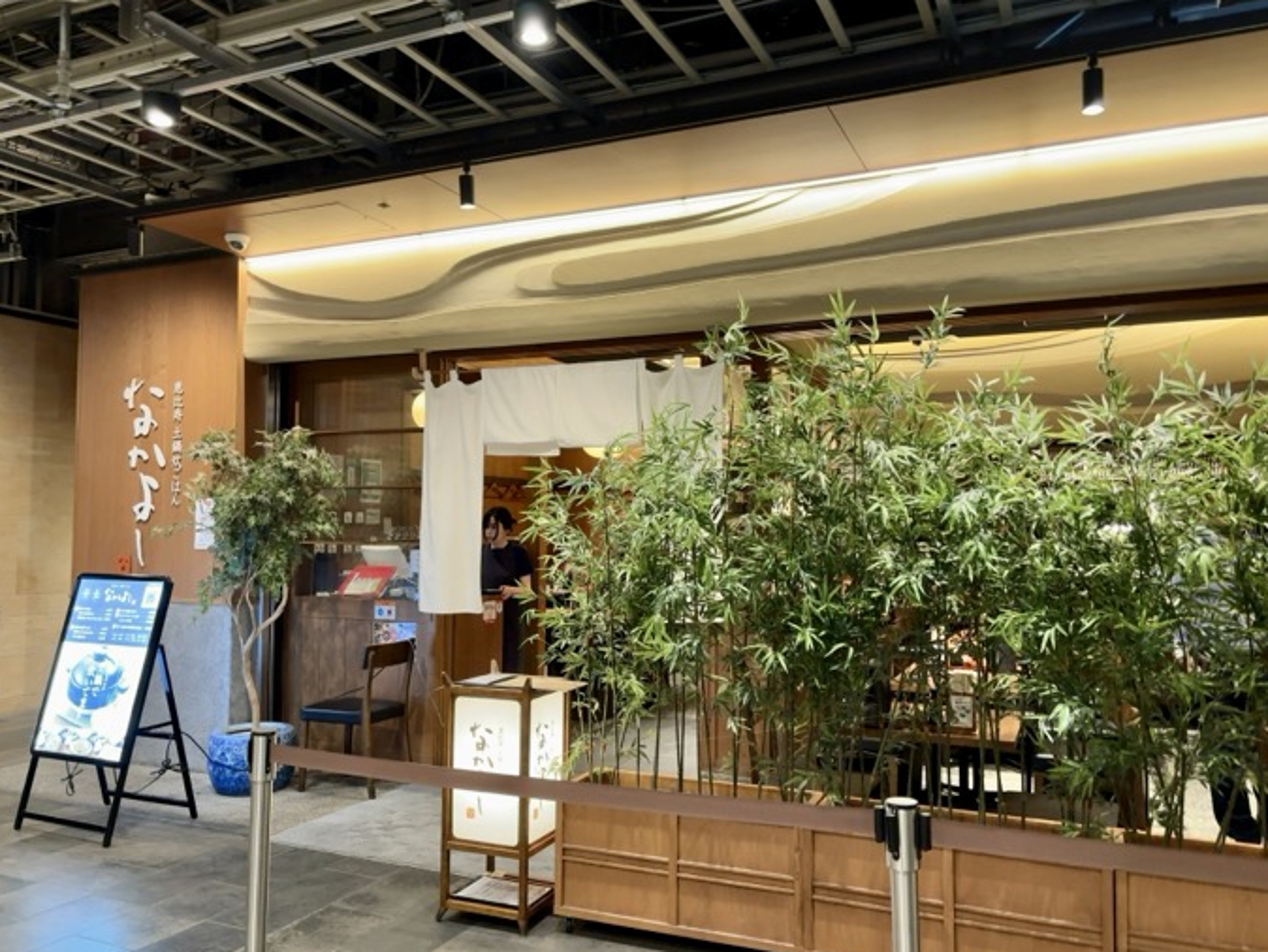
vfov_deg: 51.4
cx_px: 634
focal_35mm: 27
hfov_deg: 65.3
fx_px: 989
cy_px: 477
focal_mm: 5.96
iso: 200
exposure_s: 1/50
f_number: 1.6
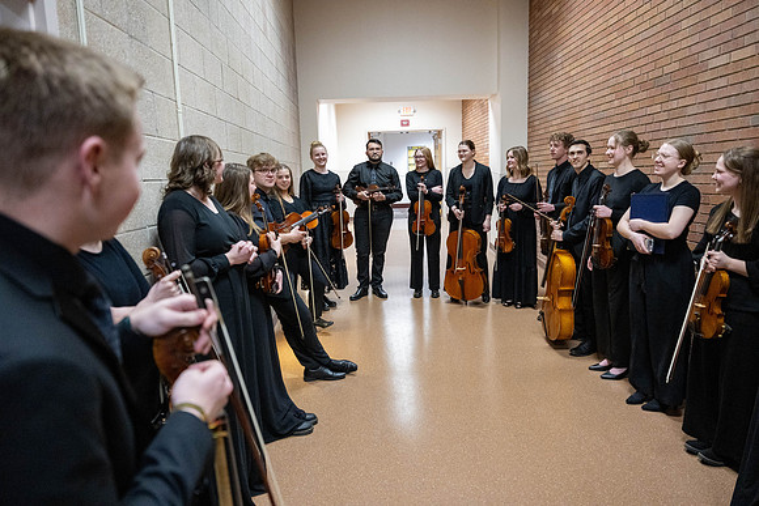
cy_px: 253
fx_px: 506
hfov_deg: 73.7
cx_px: 380
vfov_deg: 53.2
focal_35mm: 24
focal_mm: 24
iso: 6400
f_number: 2.8
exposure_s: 1/250
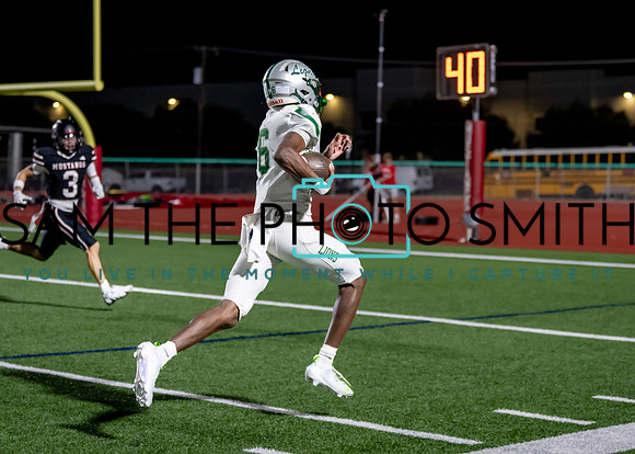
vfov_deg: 16.0
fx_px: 1612
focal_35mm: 89
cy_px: 202
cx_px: 345
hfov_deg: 22.3
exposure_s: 1/1250
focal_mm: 70
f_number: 2.8
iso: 3200
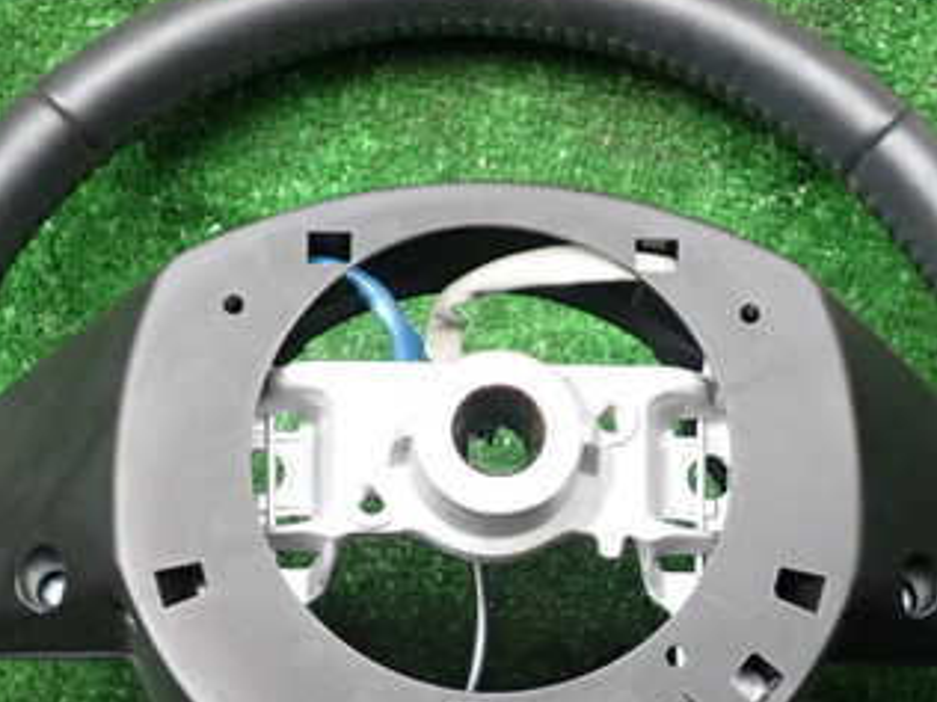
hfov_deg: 33.8
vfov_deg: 25.2
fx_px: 1543
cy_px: 575
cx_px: 501
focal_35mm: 57
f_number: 2.3
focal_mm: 5.4
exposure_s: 1/30
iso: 250
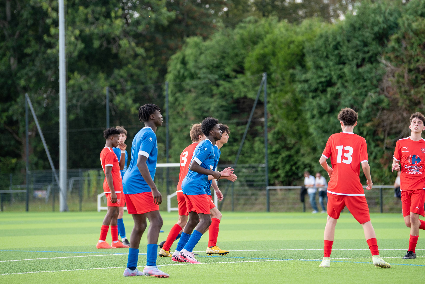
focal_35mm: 168
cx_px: 213
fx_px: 1987
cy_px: 107
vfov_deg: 8.2
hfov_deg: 12.2
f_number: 2.8
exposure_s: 1/800
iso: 200
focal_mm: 135
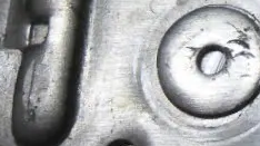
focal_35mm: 129
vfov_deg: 8.9
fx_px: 888
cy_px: -134
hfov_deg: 15.0
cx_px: 431
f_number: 3.5
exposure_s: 1/22
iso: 200
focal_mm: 4.9
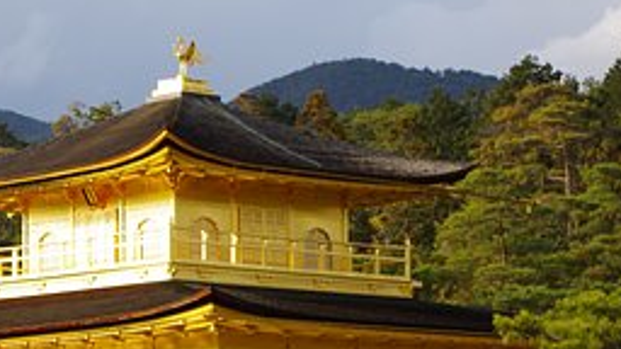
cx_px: 46
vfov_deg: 7.0
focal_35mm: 172
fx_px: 2832
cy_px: 285
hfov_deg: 12.4
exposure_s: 1/125
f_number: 5.6
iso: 80
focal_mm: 55
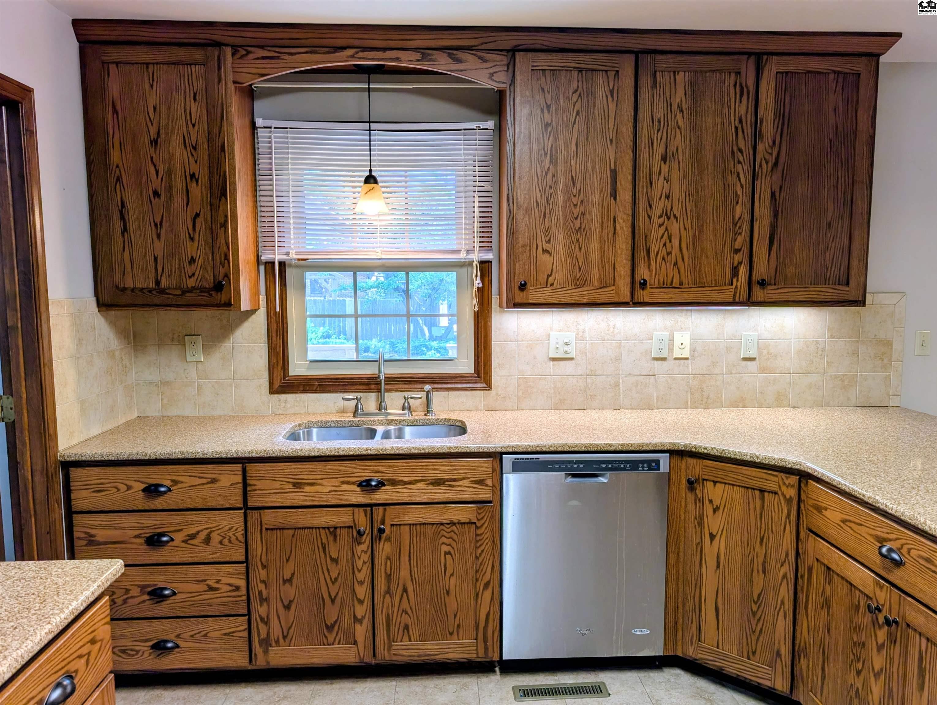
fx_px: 651
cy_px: 352
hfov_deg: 71.5
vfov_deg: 56.9
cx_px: 468
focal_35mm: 24
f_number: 1.68
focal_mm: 6.9
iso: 24
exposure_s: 1/256
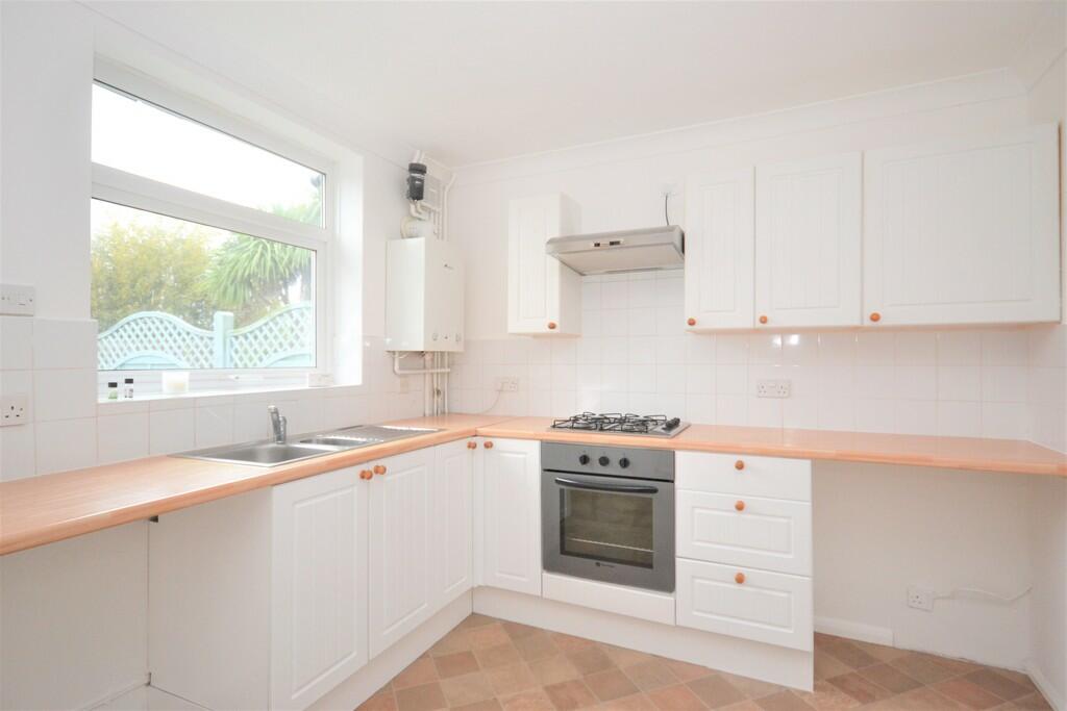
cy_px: 356
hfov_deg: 90.0
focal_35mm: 18
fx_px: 534
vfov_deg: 67.4
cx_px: 534
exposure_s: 1/60
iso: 720
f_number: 4.5
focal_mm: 12
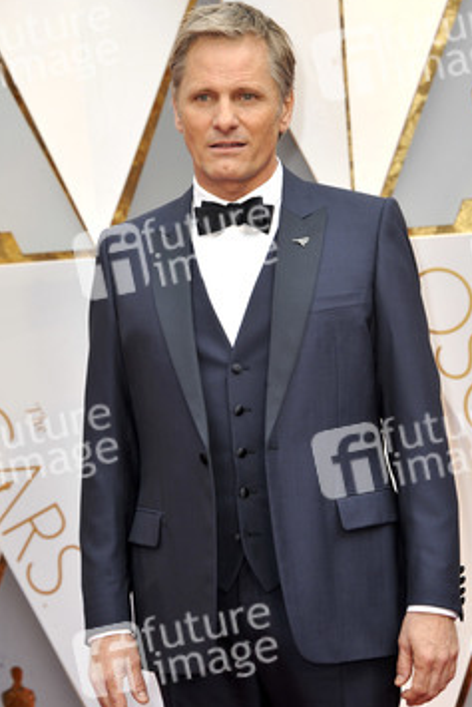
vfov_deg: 13.5
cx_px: 234
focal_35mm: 152
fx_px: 2986
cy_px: 353
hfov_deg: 9.0
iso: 1000
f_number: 7.1
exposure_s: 1/250
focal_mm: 135
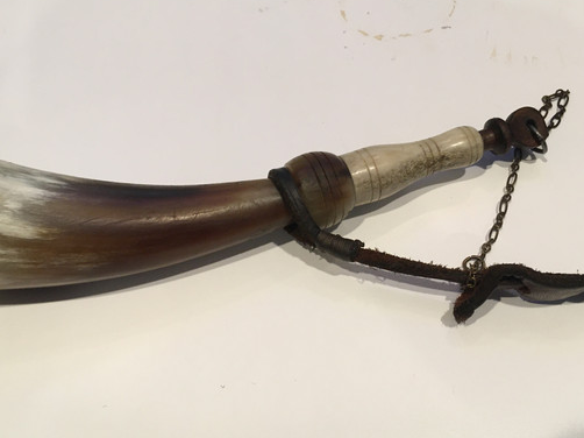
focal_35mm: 37
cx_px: 279
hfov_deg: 50.1
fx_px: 624
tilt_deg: -56.5
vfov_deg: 38.6
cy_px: 206
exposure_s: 1/30
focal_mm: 4.15
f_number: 2.2
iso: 100
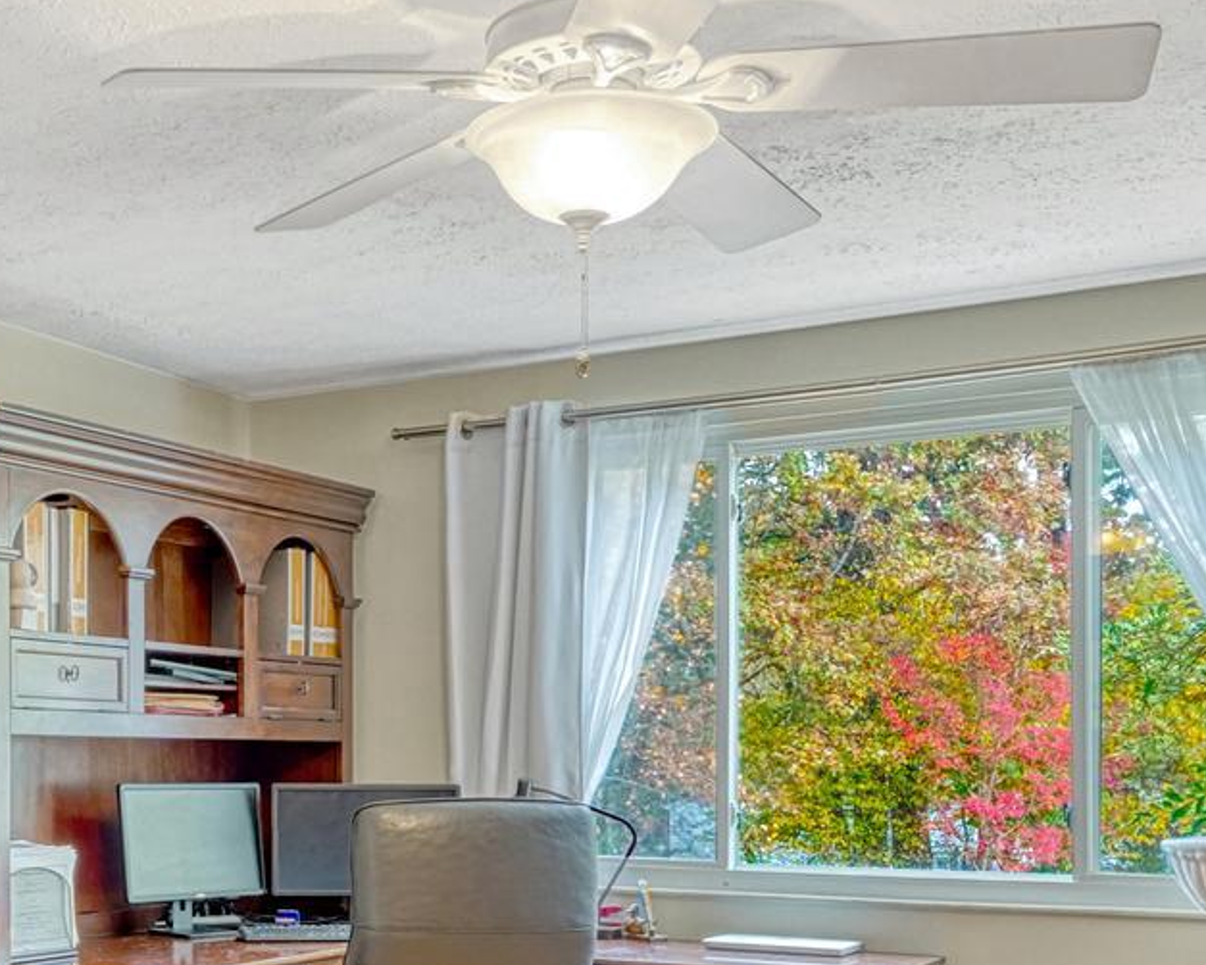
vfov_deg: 30.1
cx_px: 97
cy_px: 768
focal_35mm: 49
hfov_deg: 35.5
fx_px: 1749
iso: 1250
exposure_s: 1/50
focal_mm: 16
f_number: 8
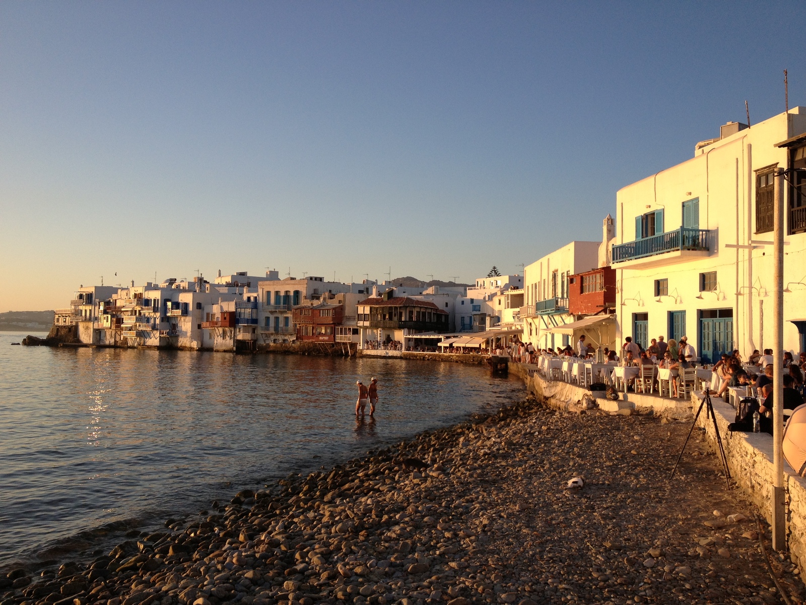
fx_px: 815
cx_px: 403
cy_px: 302
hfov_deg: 52.6
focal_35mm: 35
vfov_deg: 40.7
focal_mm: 4.28
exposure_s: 1/657
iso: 50
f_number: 2.4
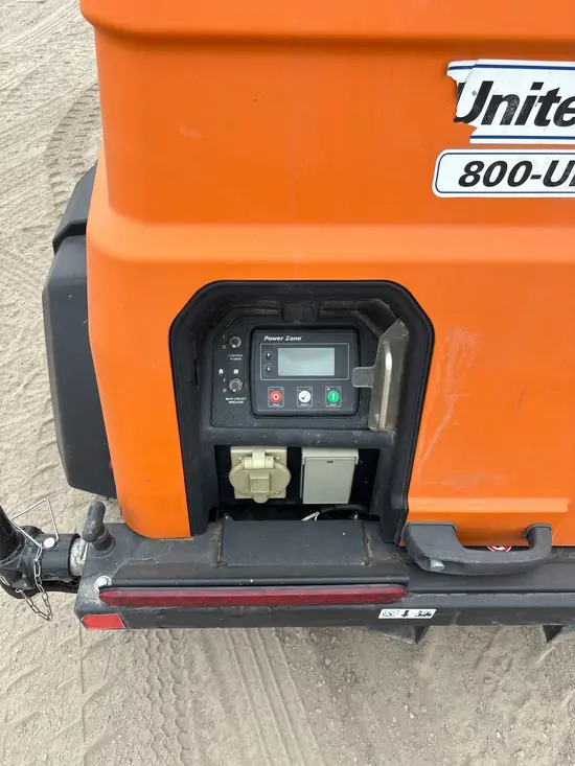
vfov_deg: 67.3
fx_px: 576
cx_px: 288
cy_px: 383
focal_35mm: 26
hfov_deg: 53.1
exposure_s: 1/657
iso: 50
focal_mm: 5.96
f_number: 1.6
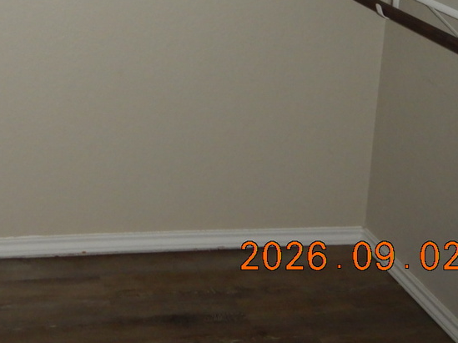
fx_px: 833
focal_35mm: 63
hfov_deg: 29.5
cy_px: -100
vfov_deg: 21.2
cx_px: 49
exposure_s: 1/30
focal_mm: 4.3
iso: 200
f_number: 2.8
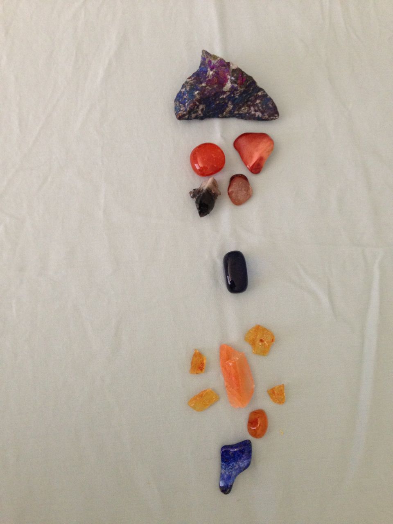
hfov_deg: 42.9
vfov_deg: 55.4
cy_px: 262
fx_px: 500
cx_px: 196
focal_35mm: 33
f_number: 2.4
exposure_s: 1/20
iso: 200
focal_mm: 4.13
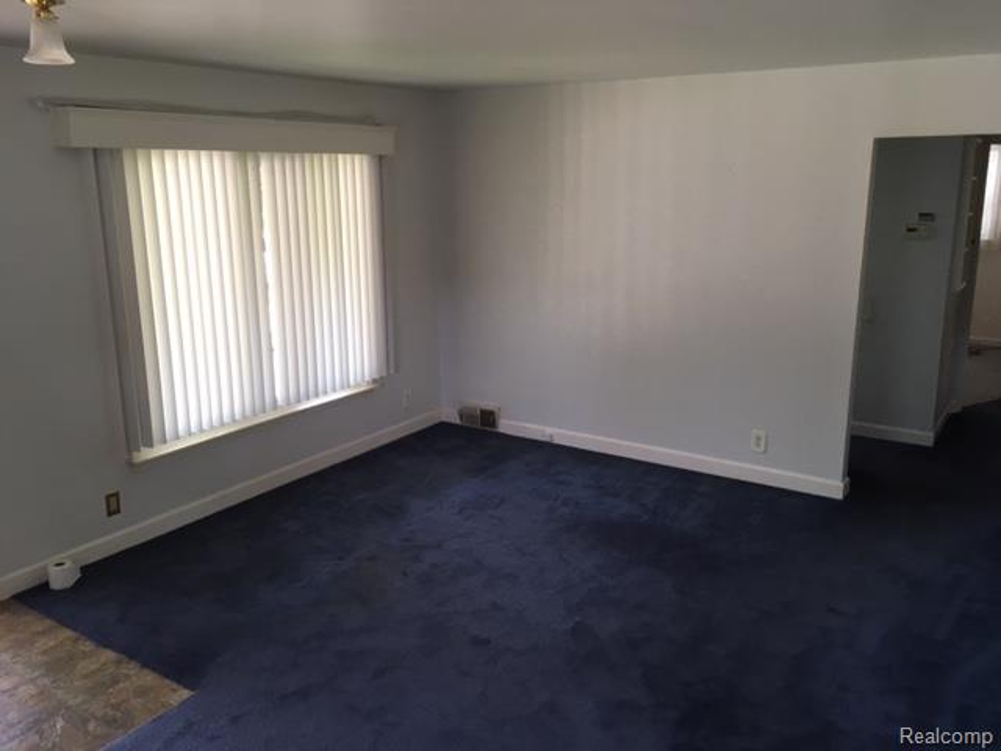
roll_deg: -0.7
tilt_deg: -13.1
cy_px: 376
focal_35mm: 29
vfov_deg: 48.2
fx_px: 839
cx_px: 500
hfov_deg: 61.7
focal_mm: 4.15
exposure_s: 1/30
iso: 32
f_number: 2.2
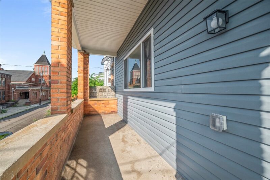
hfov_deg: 104.2
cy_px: 90
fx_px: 105
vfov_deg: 81.3
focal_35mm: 14
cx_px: 135
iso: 400
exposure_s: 1/400
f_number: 8
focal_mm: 14
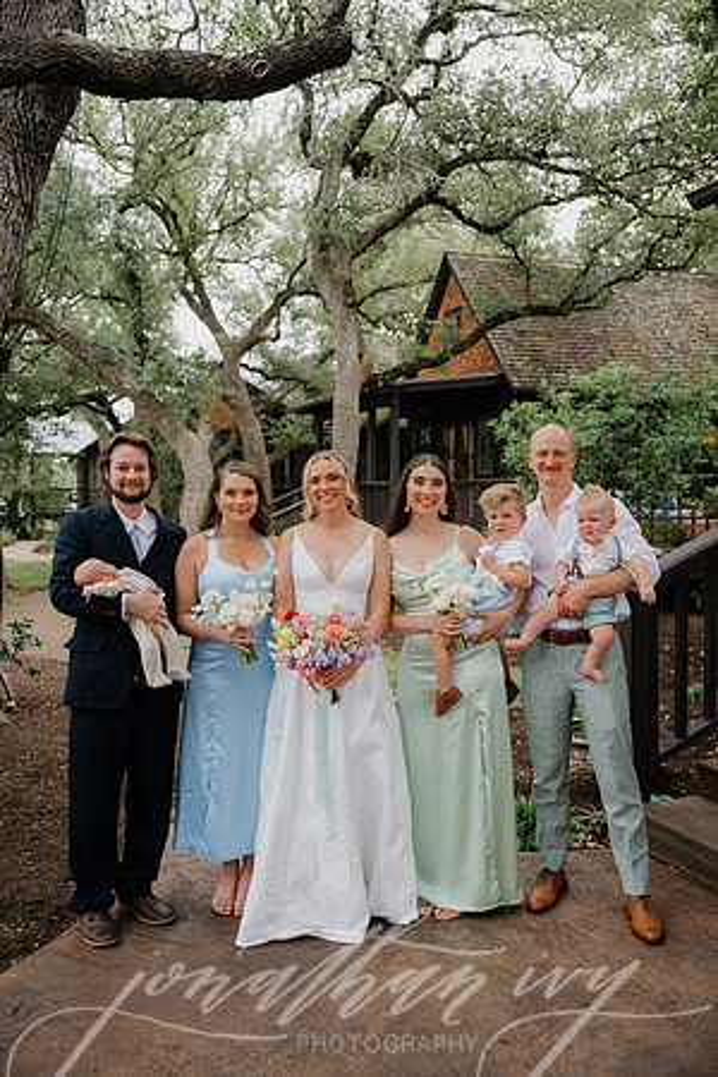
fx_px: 1017
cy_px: 538
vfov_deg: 55.8
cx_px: 359
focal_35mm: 34
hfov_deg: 38.9
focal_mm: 34
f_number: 2.8
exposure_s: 1/640
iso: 360
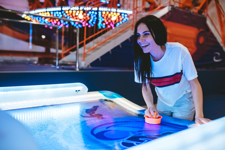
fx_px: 219
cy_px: 75
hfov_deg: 54.4
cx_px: 112
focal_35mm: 35
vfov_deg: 37.9
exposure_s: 1/400
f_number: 2.2
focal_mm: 35
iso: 1000
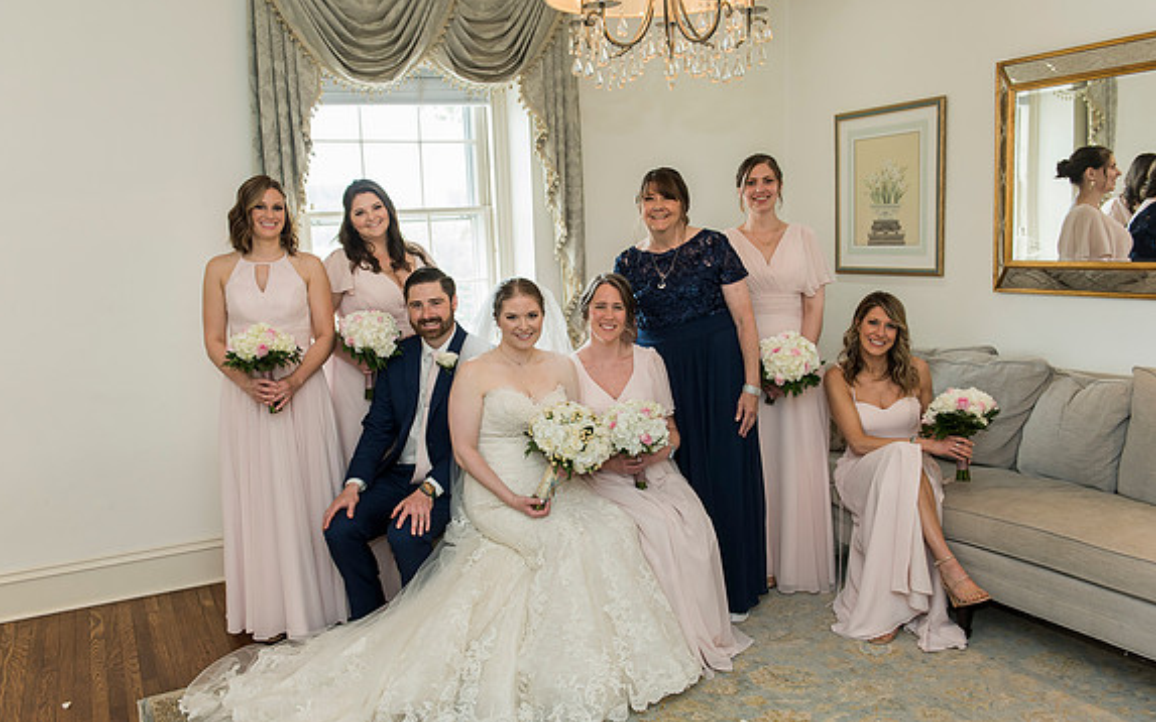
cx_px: 552
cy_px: 370
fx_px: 977
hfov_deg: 61.2
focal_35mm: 31
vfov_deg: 40.6
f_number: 4.5
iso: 500
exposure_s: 1/60
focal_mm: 29
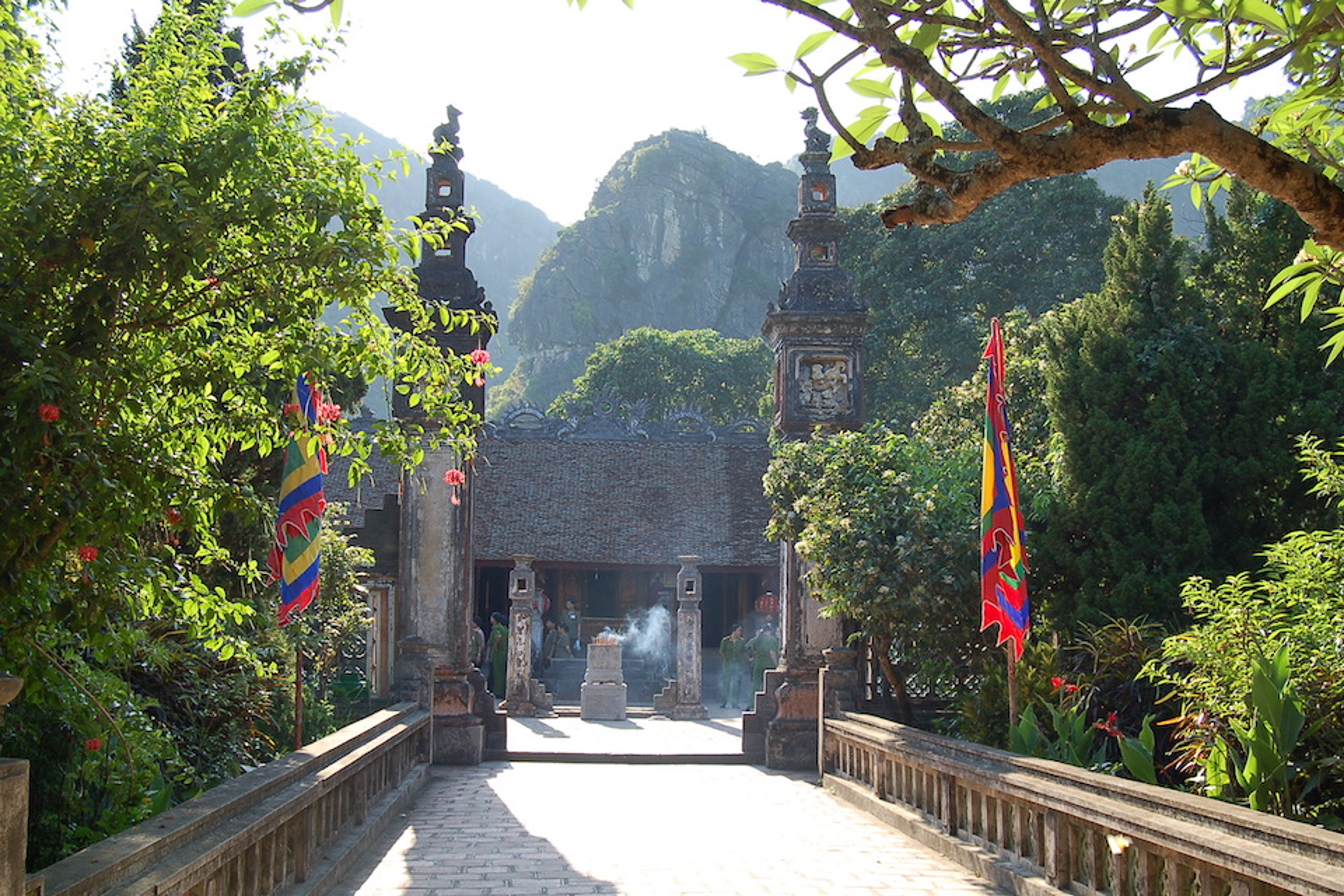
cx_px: 672
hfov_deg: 42.3
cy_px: 448
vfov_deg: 28.9
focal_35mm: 46
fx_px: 1736
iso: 400
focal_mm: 31
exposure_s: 1/200
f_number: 8
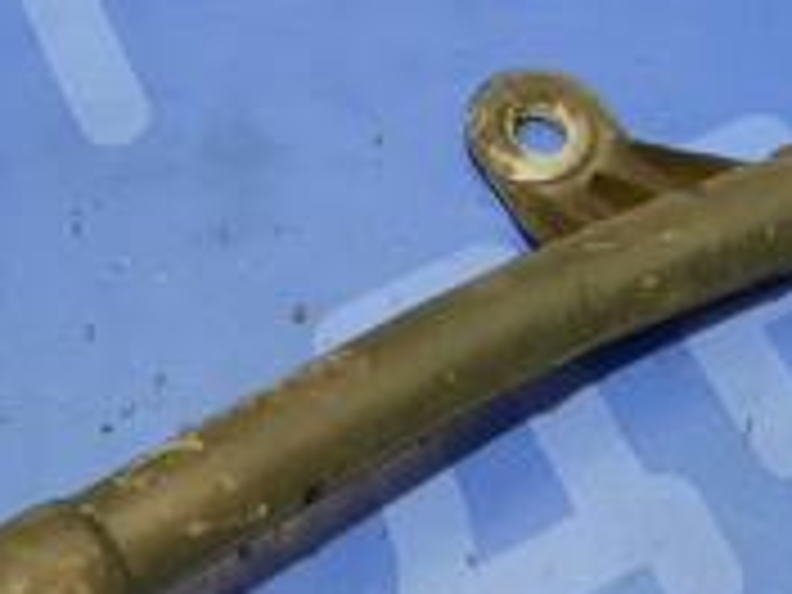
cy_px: 360
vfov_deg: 16.2
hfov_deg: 21.5
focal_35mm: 91
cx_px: 346
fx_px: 2082
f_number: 2
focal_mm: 4.6
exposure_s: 1/24
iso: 320
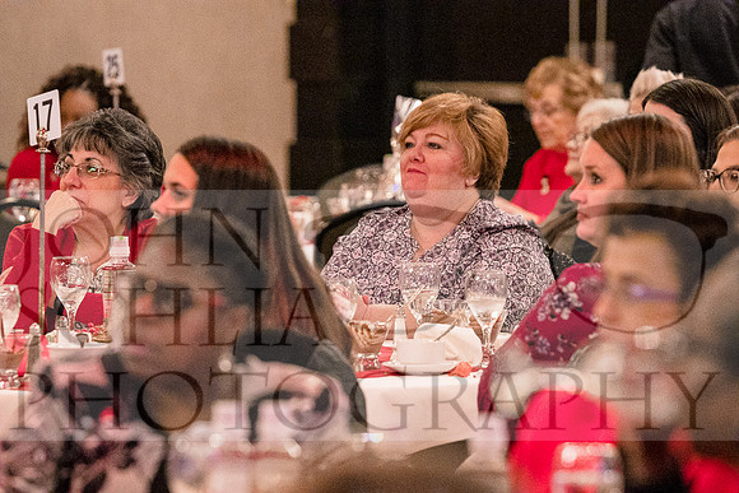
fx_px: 6159
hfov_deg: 6.9
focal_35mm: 300
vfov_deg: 4.6
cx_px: 370
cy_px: 246
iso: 6400
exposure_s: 1/100
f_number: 4
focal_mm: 200
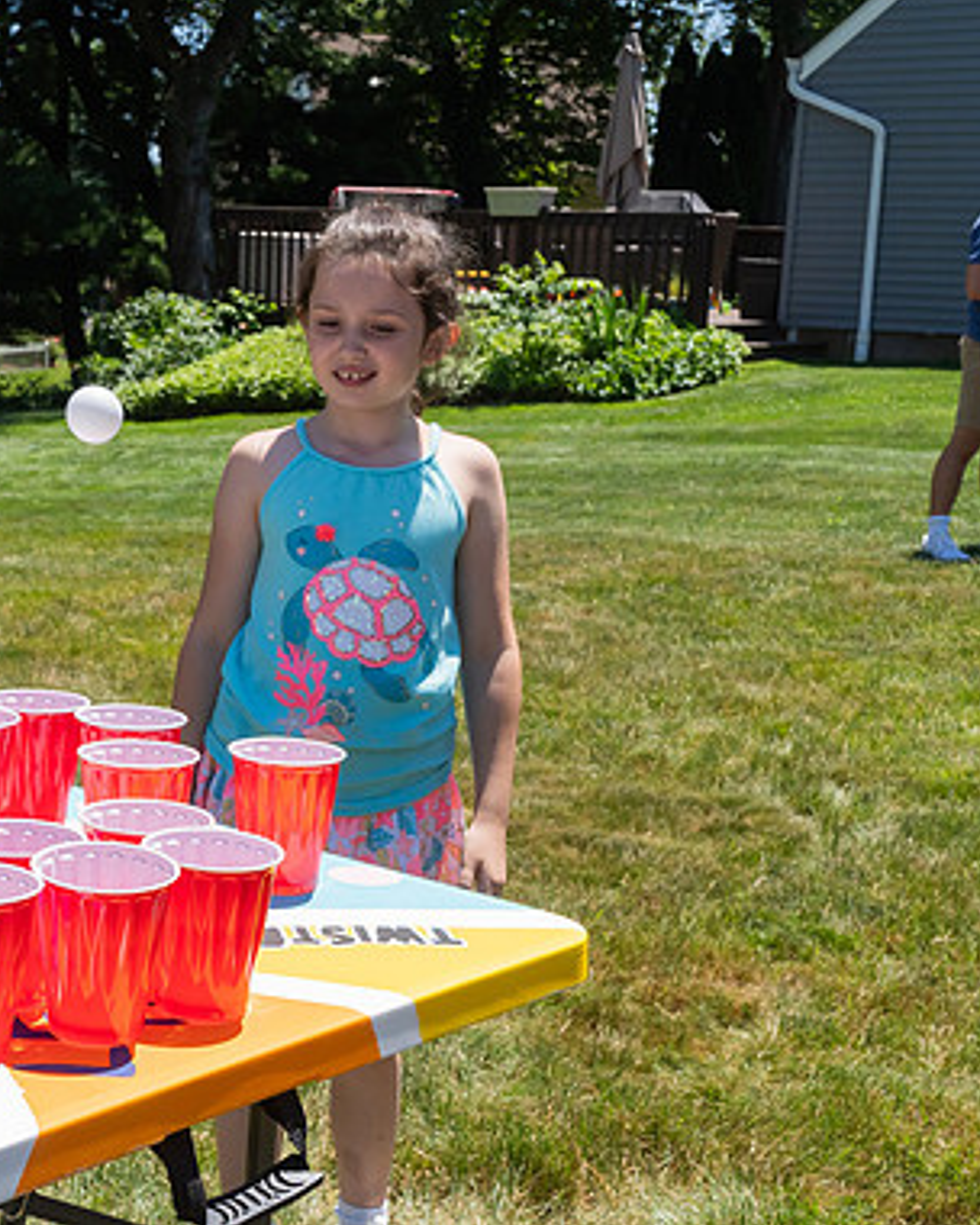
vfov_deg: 32.5
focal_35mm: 58
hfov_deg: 25.8
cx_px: 216
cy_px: 604
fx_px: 2103
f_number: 8
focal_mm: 27
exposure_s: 1/1600
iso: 640
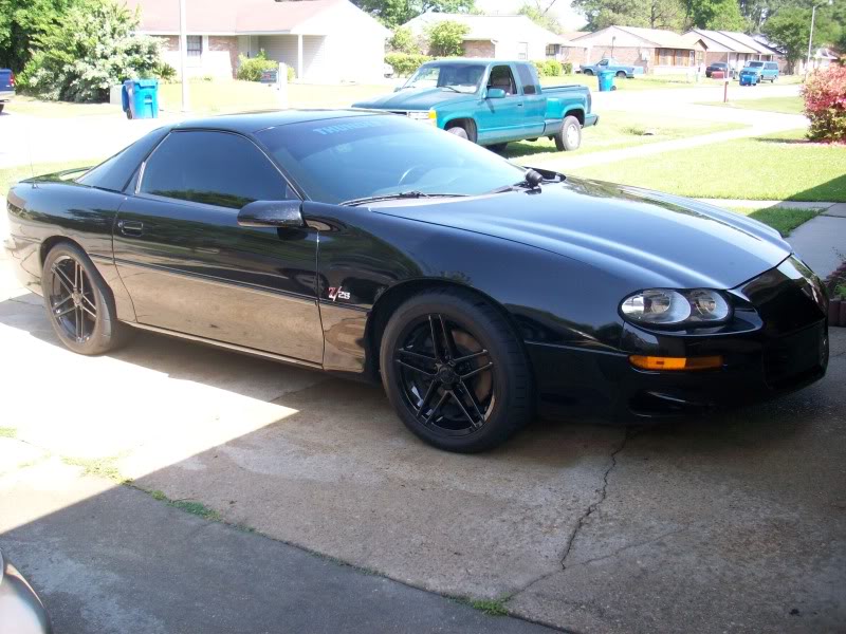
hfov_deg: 50.1
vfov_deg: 38.7
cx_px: 423
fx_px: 904
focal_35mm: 37
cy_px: 317
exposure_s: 1/235
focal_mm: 6.2
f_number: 2.8
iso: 80
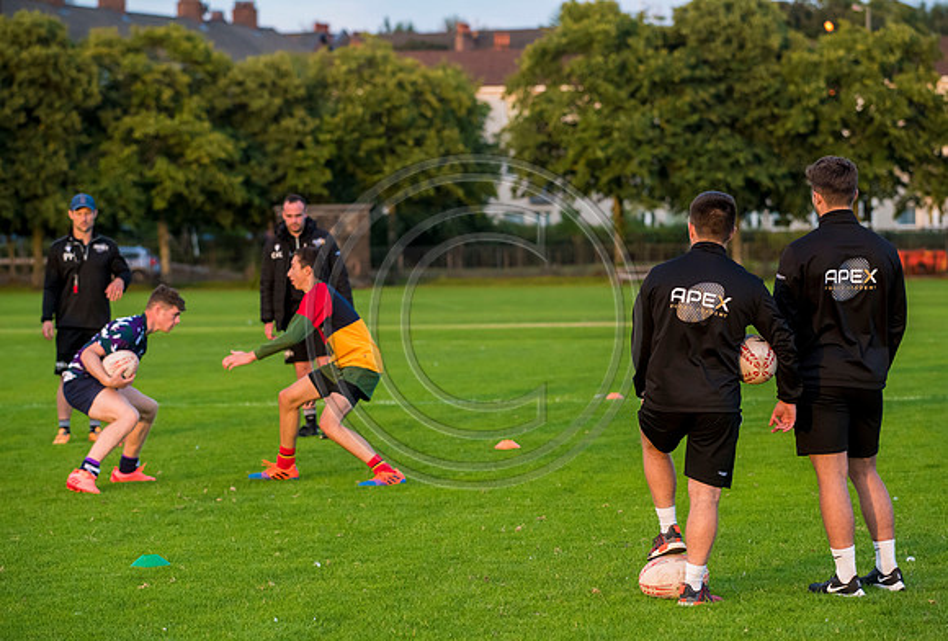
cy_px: 362
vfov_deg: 9.0
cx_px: 479
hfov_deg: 13.3
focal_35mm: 154
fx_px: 4073
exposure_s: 1/640
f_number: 4.5
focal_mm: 135
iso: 1600
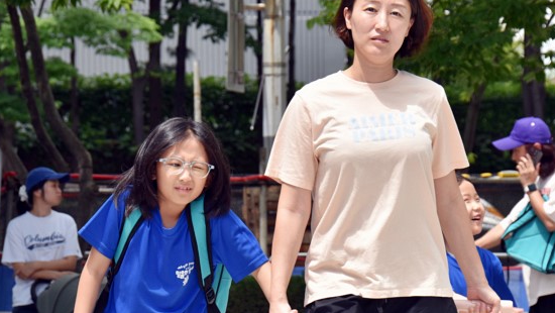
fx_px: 3973
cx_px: 313
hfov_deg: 8.0
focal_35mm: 270
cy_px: 190
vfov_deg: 4.5
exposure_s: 1/250
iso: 200
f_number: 8
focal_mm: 105
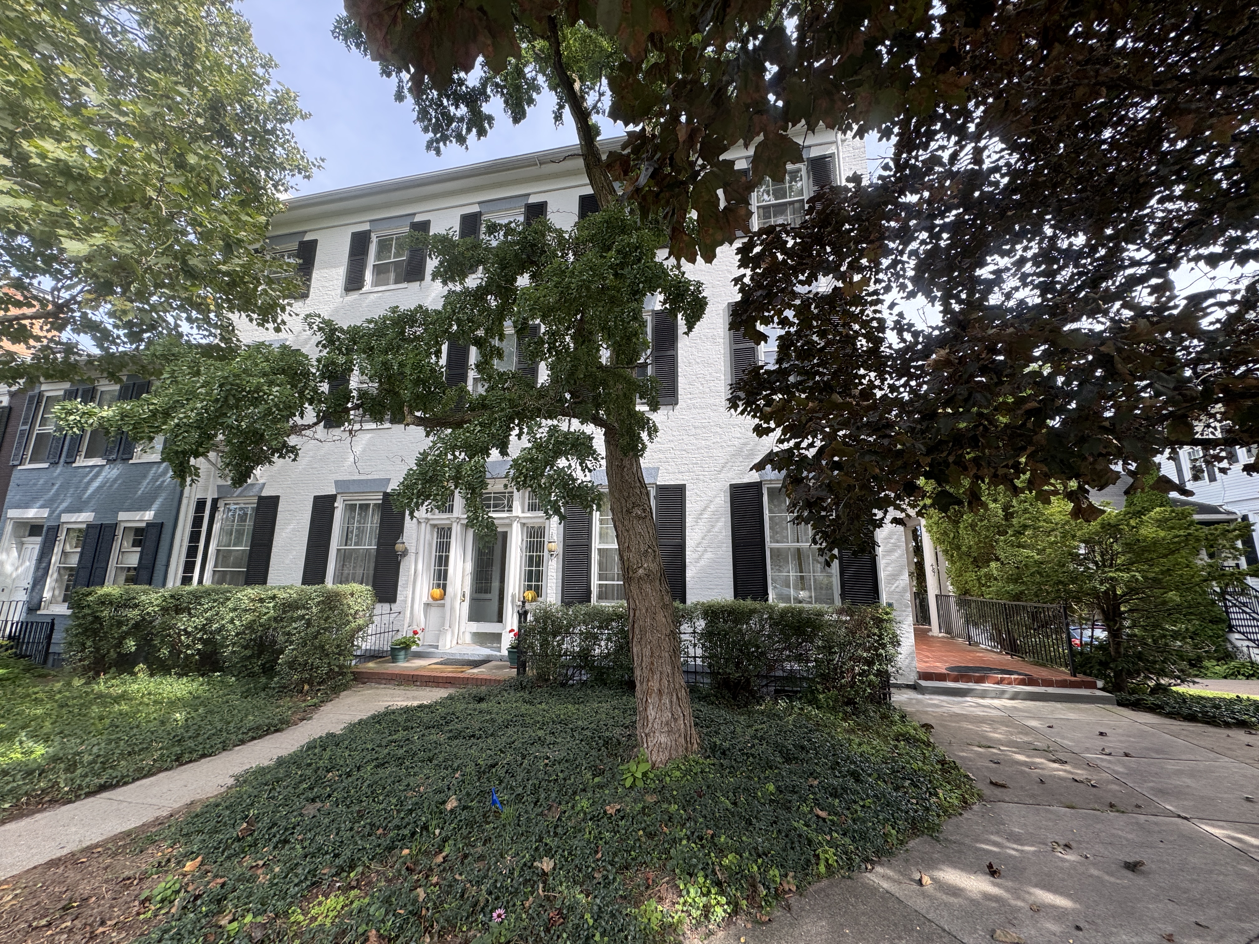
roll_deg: -2.2
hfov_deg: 102.1
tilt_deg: +11.5
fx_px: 509
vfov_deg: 85.7
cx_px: 630
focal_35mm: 14
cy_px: 472
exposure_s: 1/370
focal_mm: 2.22
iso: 40
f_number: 2.2
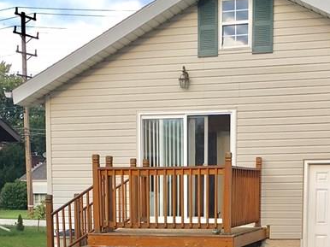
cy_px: 287
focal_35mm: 77
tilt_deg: -6.5
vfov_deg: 18.2
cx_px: 191
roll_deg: +0.5
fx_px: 734
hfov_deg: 25.3
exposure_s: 1/232
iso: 25
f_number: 2.2
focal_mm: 4.15
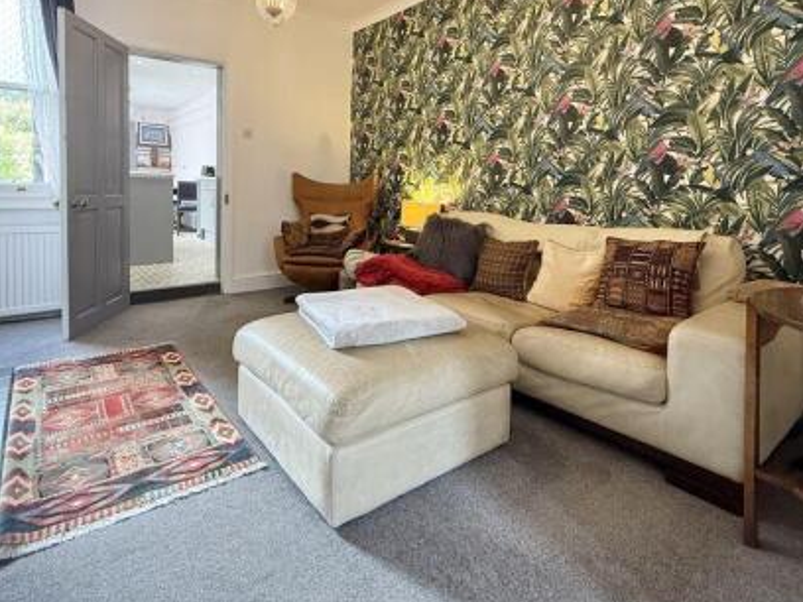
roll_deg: -0.9
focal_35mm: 20
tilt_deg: -1.4
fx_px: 464
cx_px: 381
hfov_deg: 81.7
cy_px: 200
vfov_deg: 64.2
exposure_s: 1/50
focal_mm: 2.22
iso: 320
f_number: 2.2
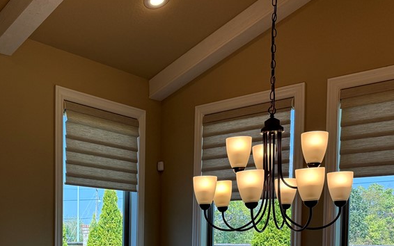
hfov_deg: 42.8
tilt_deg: -1.3
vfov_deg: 26.3
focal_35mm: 46
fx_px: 494
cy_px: 253
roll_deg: -1.3
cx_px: 129
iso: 100
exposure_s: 1/453
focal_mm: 6.76
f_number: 1.78
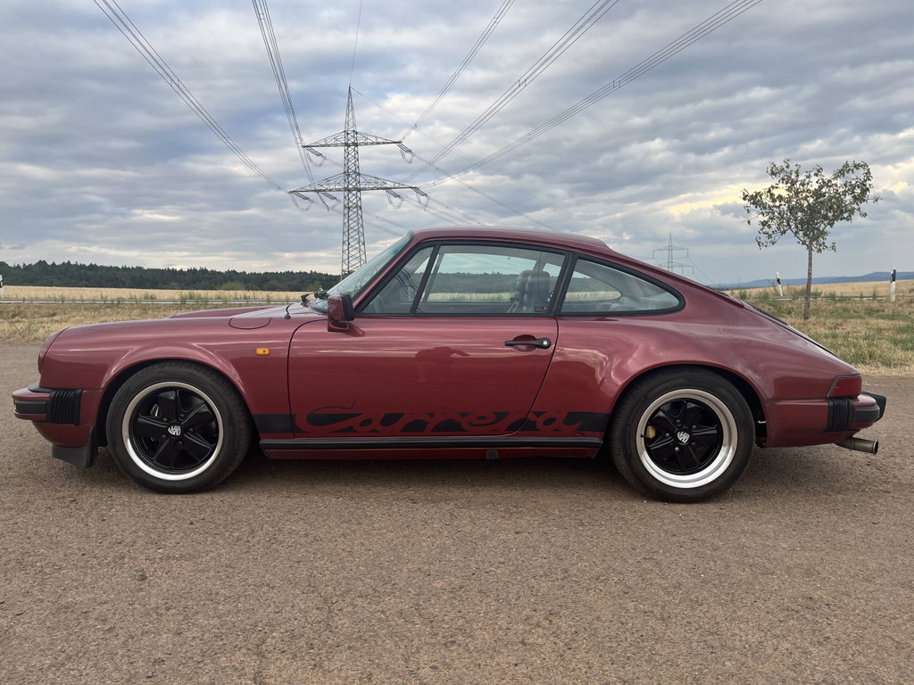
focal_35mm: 26
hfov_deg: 67.3
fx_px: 687
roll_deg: -0.2
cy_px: 342
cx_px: 457
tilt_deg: -6.1
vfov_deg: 53.1
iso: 50
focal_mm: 5.1
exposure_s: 1/705
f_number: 1.6
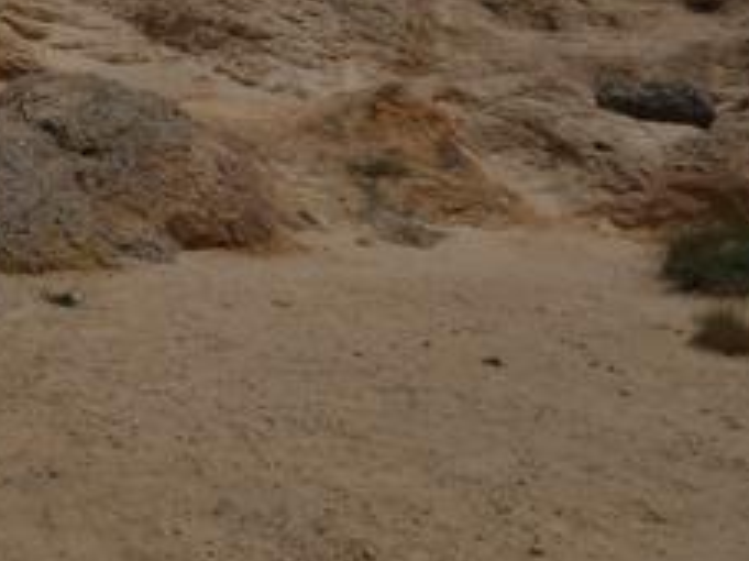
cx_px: 112
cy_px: -145
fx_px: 1708
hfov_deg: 24.2
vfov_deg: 17.6
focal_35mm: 79
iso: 80
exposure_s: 1/800
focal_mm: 5
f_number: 9
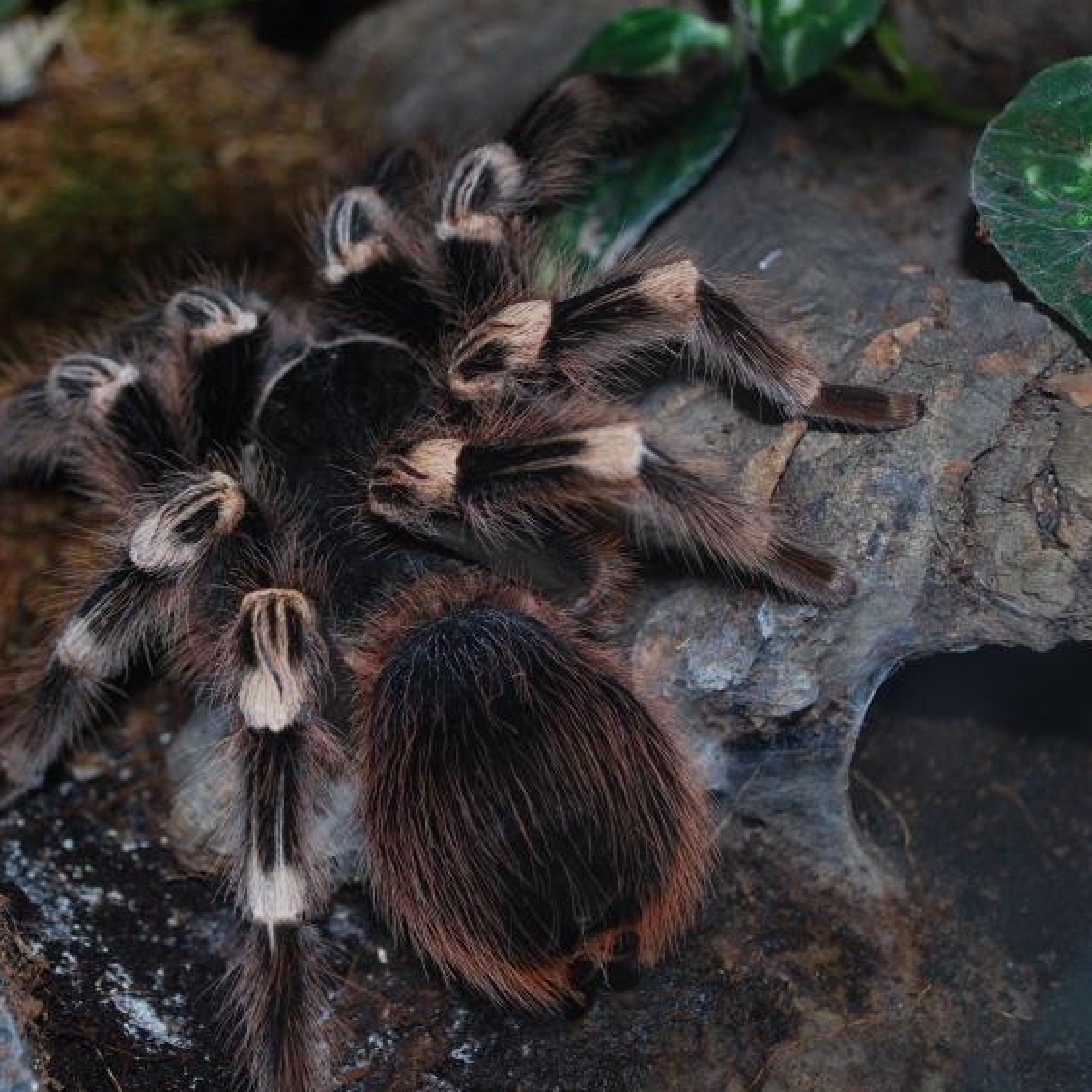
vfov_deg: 23.3
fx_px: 2641
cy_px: 480
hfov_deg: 23.2
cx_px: 350
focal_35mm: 74
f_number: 5
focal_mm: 32
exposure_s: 1/125
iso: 100
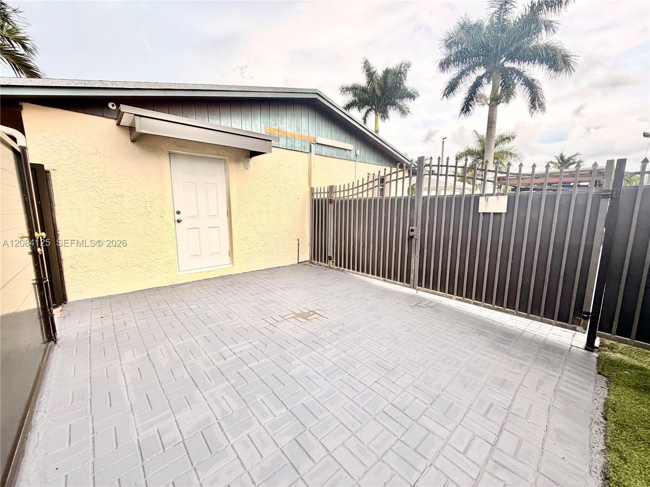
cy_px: 244
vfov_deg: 85.7
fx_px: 263
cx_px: 325
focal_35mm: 14
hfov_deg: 102.1
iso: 50
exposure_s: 1/395
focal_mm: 2.22
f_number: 2.2
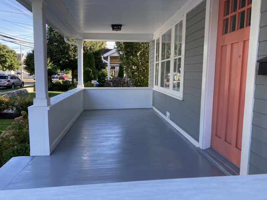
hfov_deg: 63.4
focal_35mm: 28
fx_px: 216
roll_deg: -1.3
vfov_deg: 49.7
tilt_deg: -6.1
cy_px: 100
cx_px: 134
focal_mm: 3.99
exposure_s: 1/159
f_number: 1.8
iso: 20
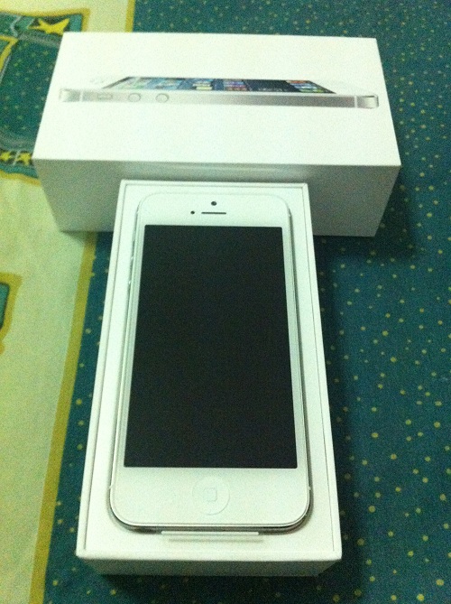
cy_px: 302
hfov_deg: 40.6
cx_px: 226
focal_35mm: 35
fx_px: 609
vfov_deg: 52.7
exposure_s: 1/15
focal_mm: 3.85
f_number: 2.8
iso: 1000
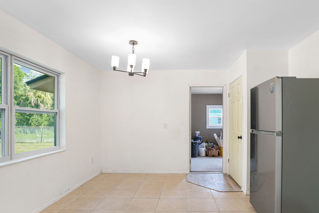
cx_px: 180
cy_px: 117
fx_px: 177
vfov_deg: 61.8
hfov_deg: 83.5
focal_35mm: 20
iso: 800
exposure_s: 1/10
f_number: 8
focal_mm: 17
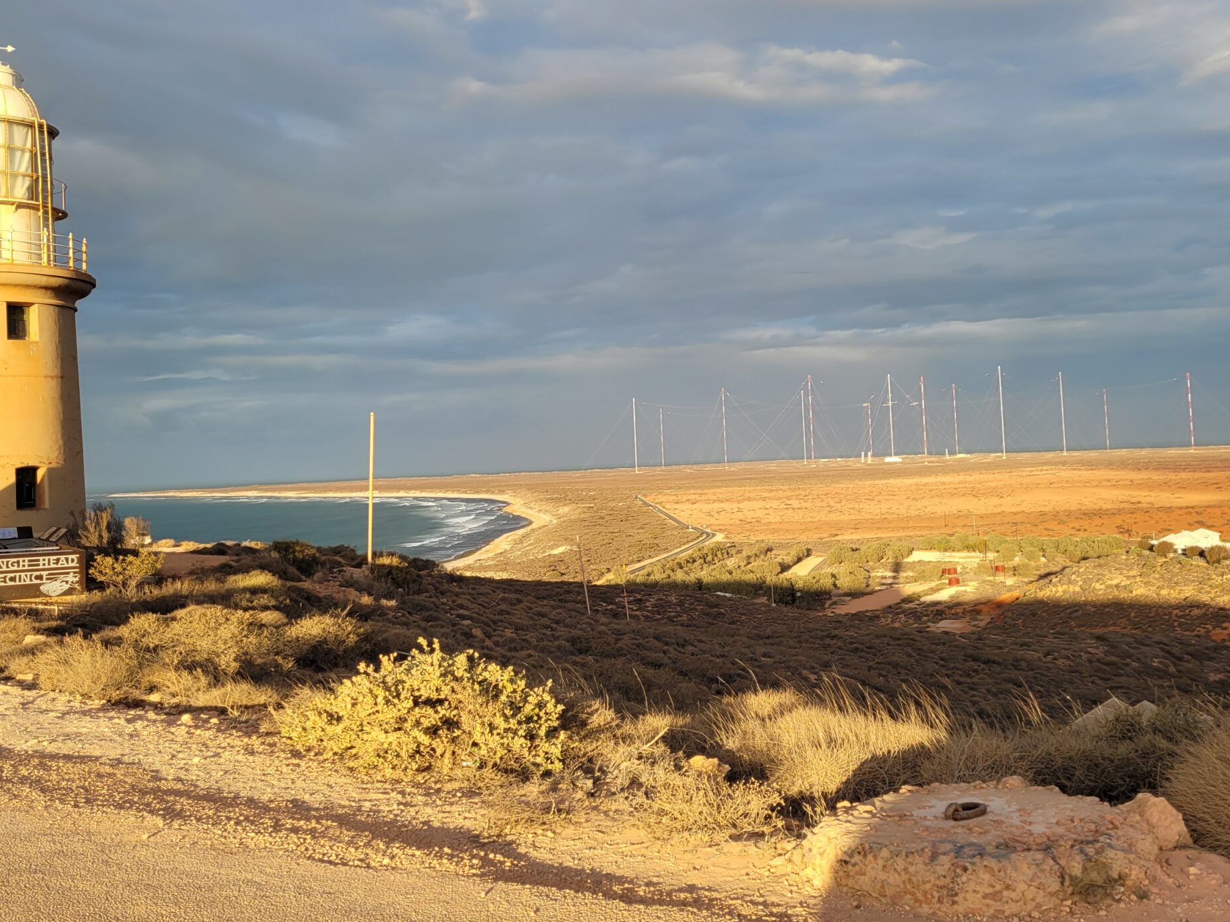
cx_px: 648
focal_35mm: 36
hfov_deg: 51.3
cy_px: 409
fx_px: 1279
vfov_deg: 39.6
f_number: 1.8
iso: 40
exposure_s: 1/900
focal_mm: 5.4
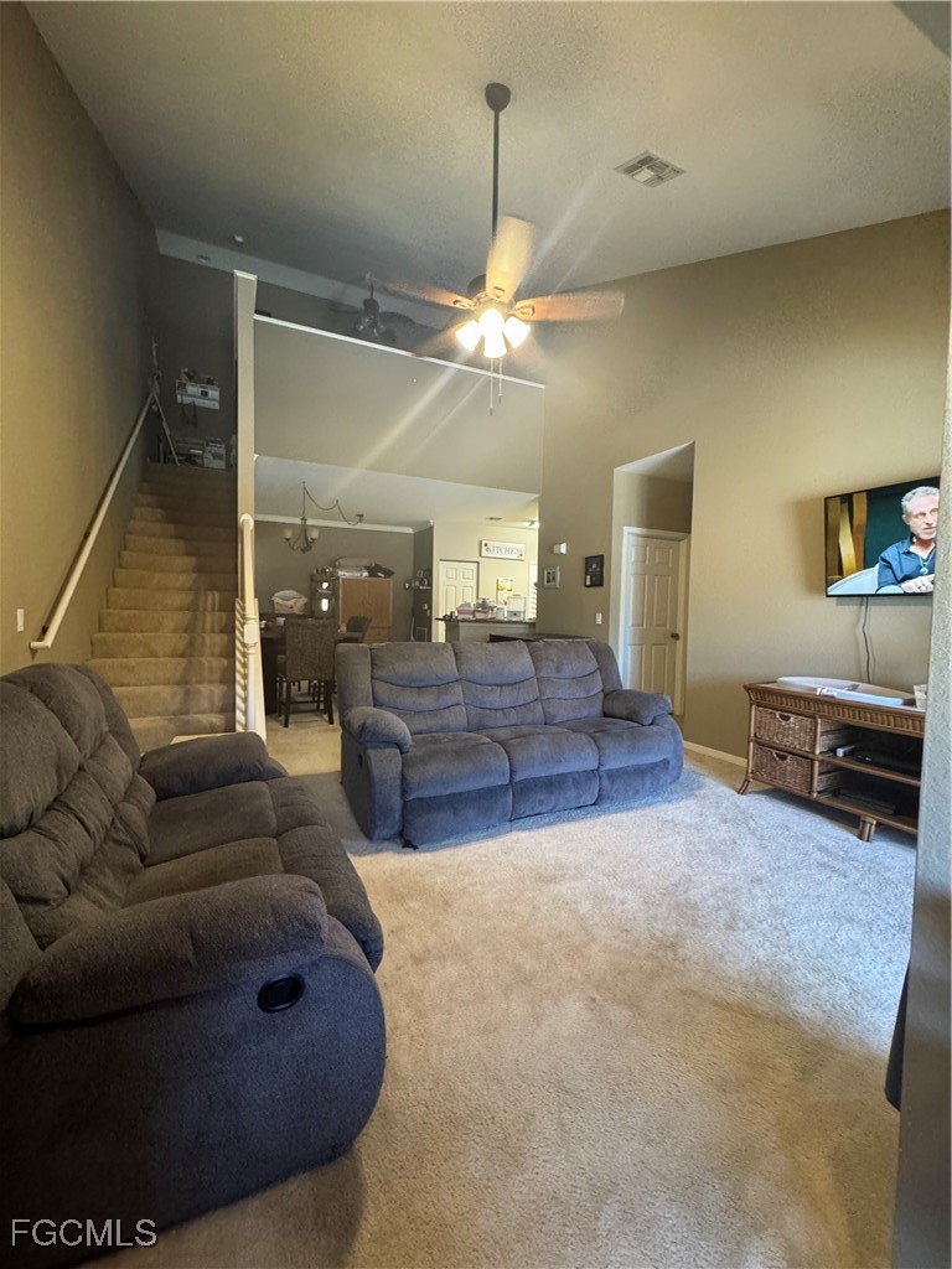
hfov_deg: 85.7
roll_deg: -0.4
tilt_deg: -2.1
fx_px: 513
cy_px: 634
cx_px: 476
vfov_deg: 102.1
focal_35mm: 14
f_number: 2.2
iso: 640
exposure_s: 1/60
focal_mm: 2.22
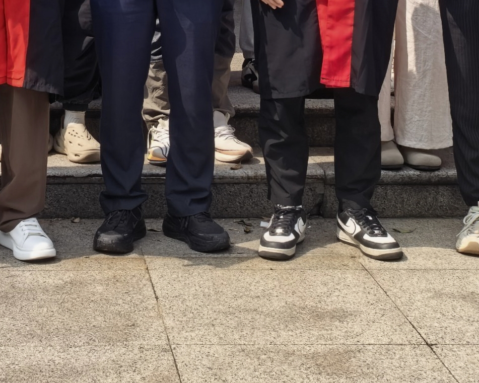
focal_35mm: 99
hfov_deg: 18.9
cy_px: -126
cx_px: 23
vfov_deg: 14.8
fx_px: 1404
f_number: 4
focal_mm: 7
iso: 50
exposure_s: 1/733
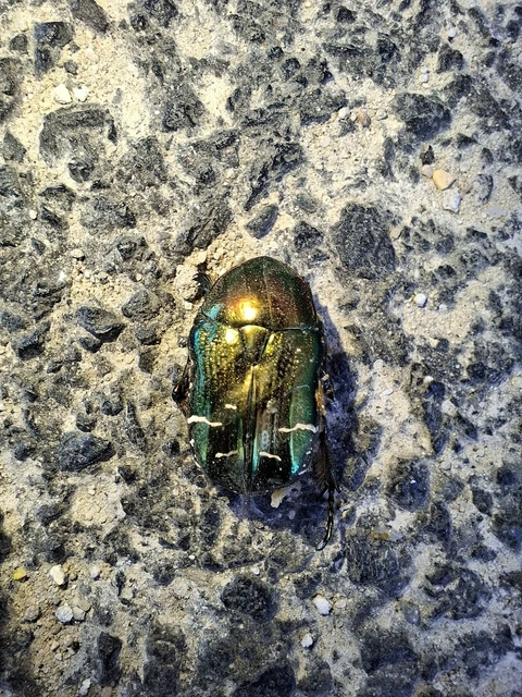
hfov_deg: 54.9
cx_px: 261
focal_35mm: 25
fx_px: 503
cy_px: 348
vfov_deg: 69.4
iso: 40
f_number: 2.4
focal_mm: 2.13
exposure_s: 1/100
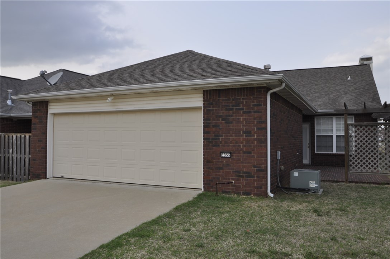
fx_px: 325
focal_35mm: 30
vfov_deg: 43.5
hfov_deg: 62.0
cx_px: 195
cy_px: 130
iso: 200
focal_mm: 20
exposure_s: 1/250
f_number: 8
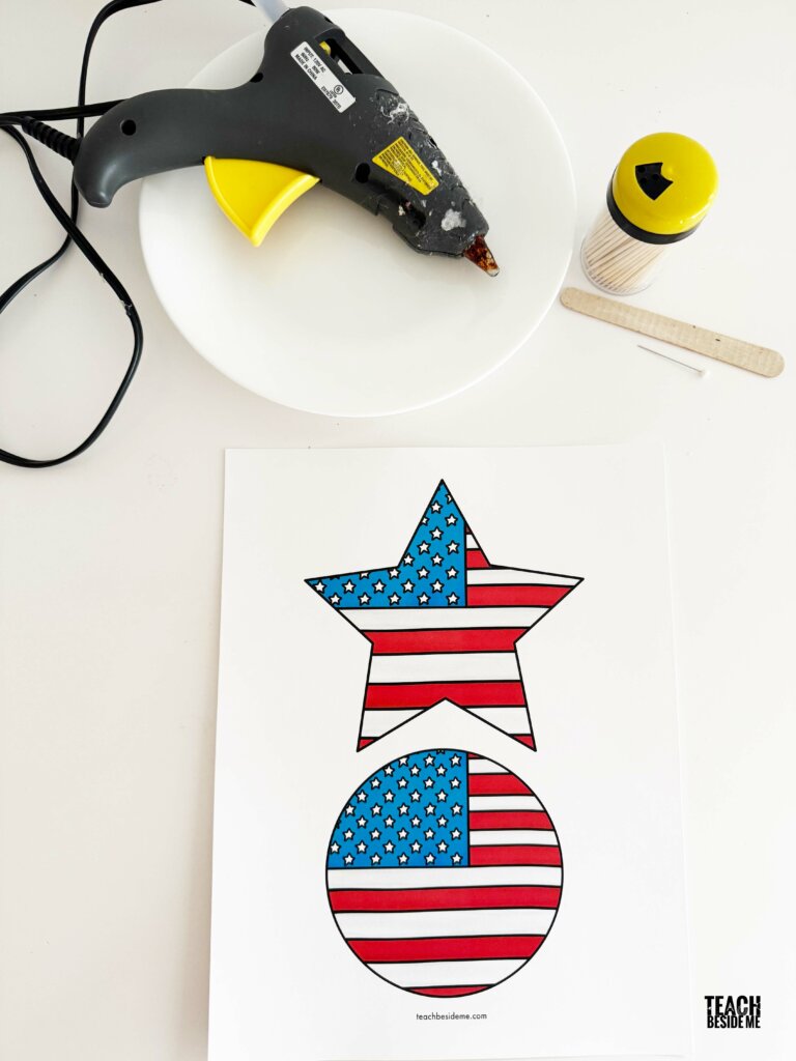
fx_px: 736
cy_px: 530
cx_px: 398
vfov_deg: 71.6
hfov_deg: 56.8
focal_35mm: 24
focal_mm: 6.76
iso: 250
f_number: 1.78
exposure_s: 1/60
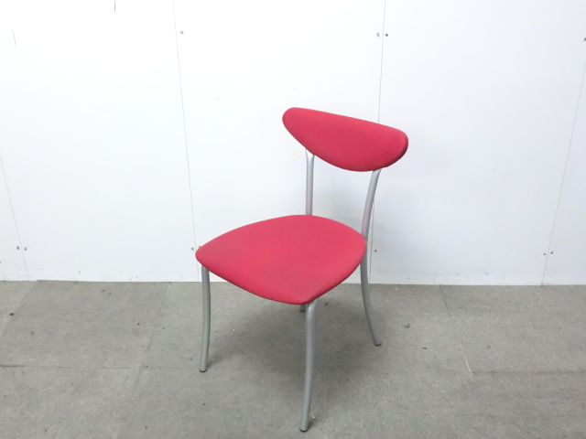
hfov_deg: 49.0
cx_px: 293
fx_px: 643
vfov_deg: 37.7
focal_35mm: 38
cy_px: 220
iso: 800
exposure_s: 1/25
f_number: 3.9
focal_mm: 6.9
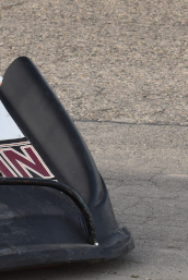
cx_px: -178
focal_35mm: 347
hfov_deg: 3.9
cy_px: 91
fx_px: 2711
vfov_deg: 5.9
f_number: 11
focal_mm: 70
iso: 400
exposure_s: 1/250
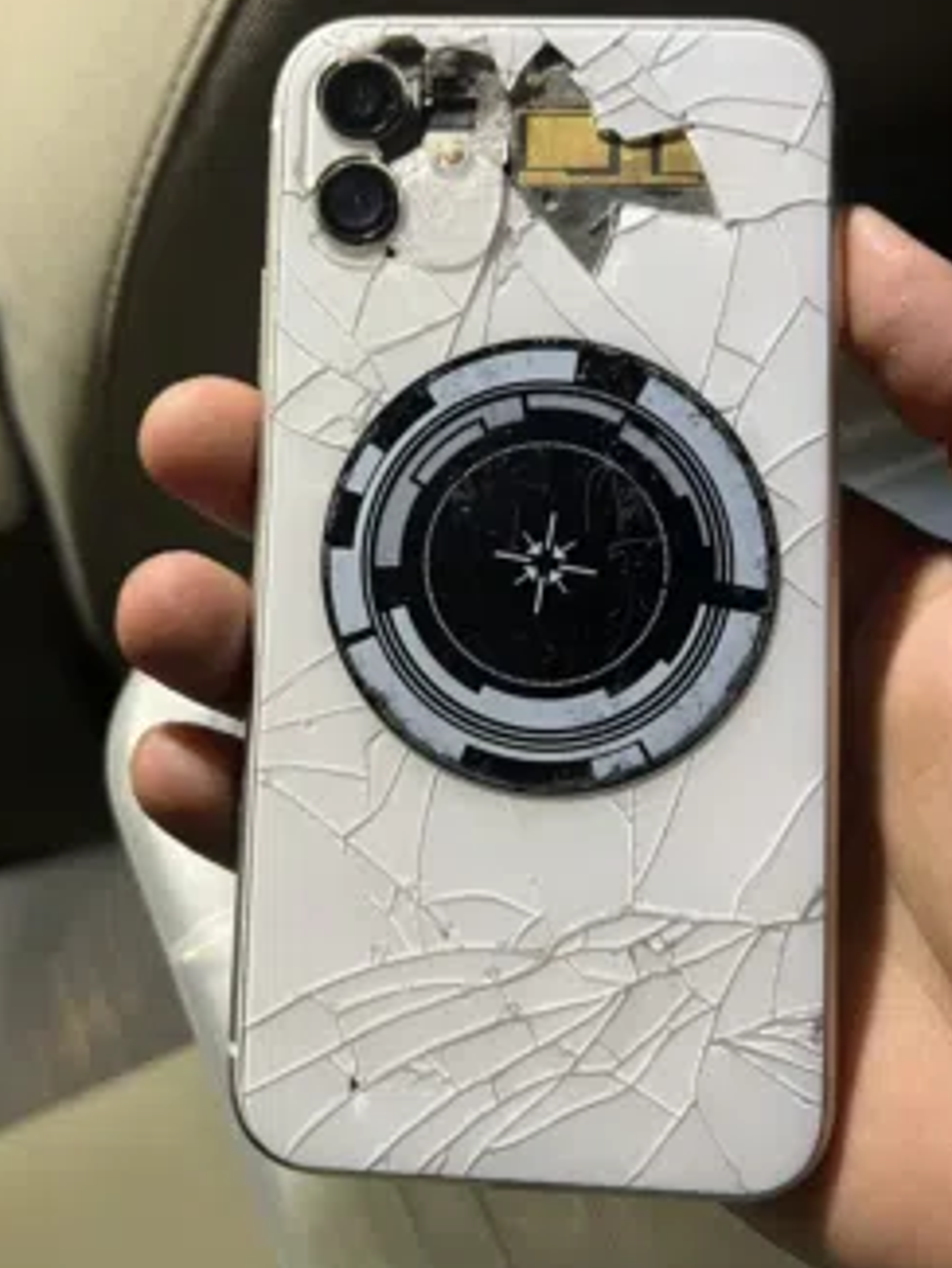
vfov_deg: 56.3
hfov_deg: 44.2
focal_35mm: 32
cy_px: 499
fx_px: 1173
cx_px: 456
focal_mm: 5.7
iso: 400
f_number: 1.5
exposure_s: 1/33
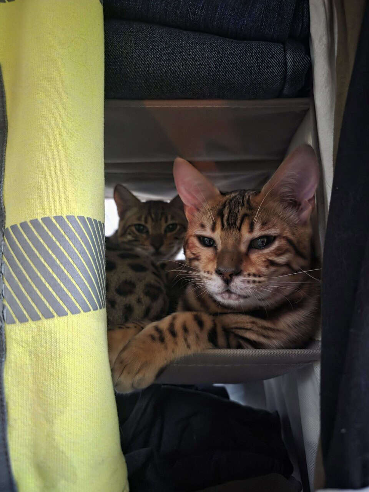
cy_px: 246
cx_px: 184
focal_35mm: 23
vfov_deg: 73.9
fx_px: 327
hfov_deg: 58.9
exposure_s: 1/13
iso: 3200
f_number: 1.7
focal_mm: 6.3
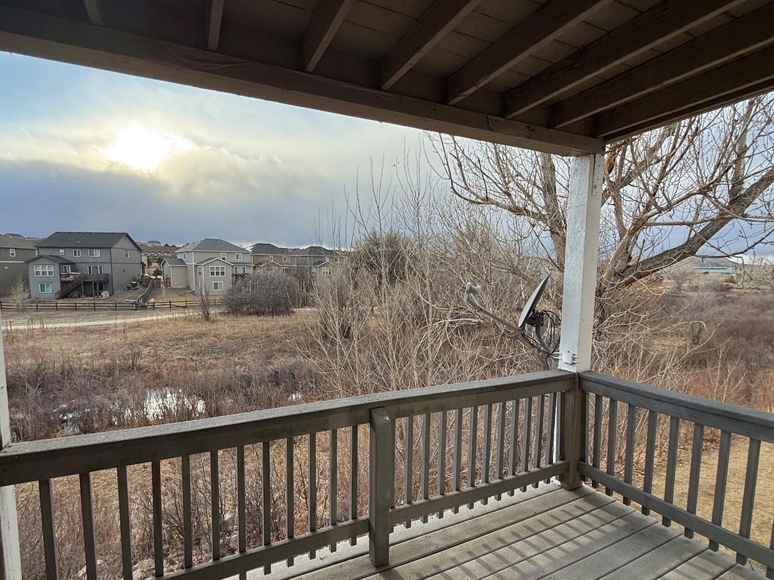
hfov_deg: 87.6
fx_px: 402
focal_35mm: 18
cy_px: 310
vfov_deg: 71.5
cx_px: 361
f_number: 2.2
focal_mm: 2.22
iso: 50
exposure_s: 1/760
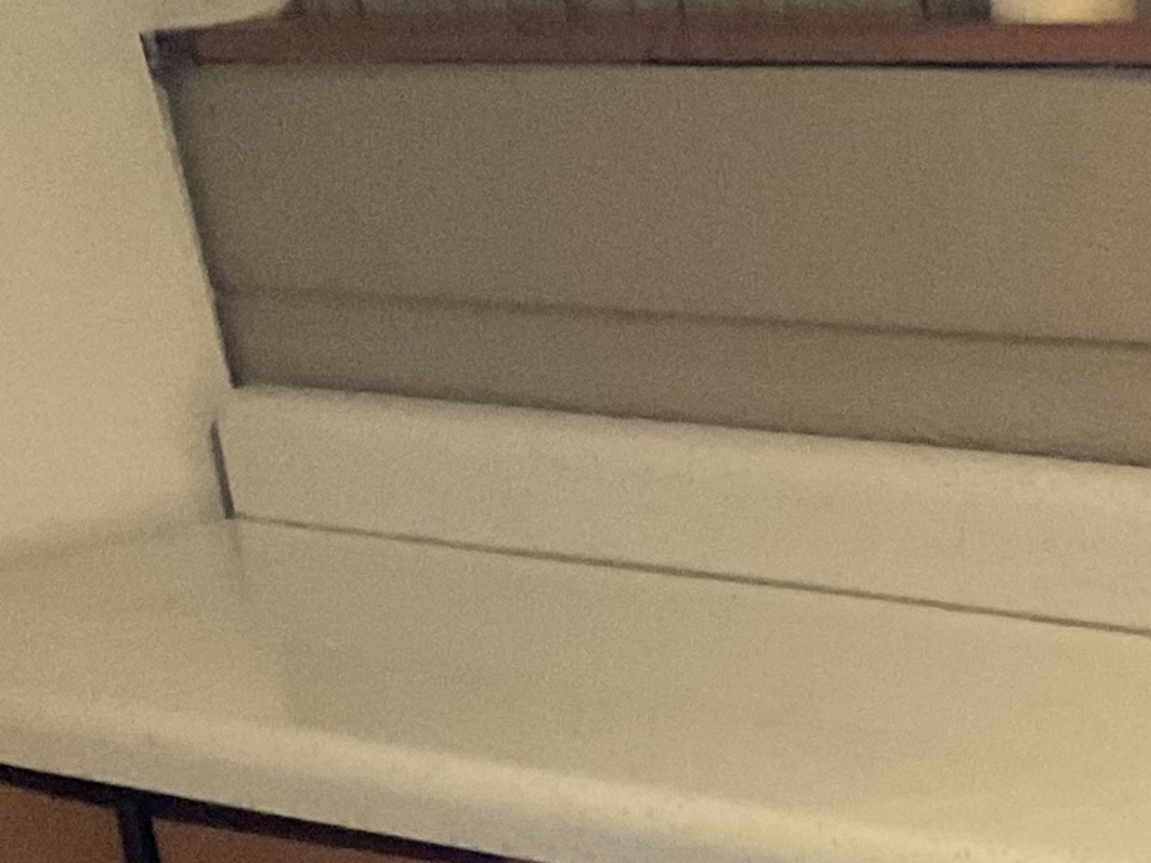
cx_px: 1889
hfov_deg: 15.4
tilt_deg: -23.2
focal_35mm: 115
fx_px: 3823
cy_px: 1147
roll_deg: +3.2
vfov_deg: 12.5
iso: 320
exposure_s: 1/30
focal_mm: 3
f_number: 1.8
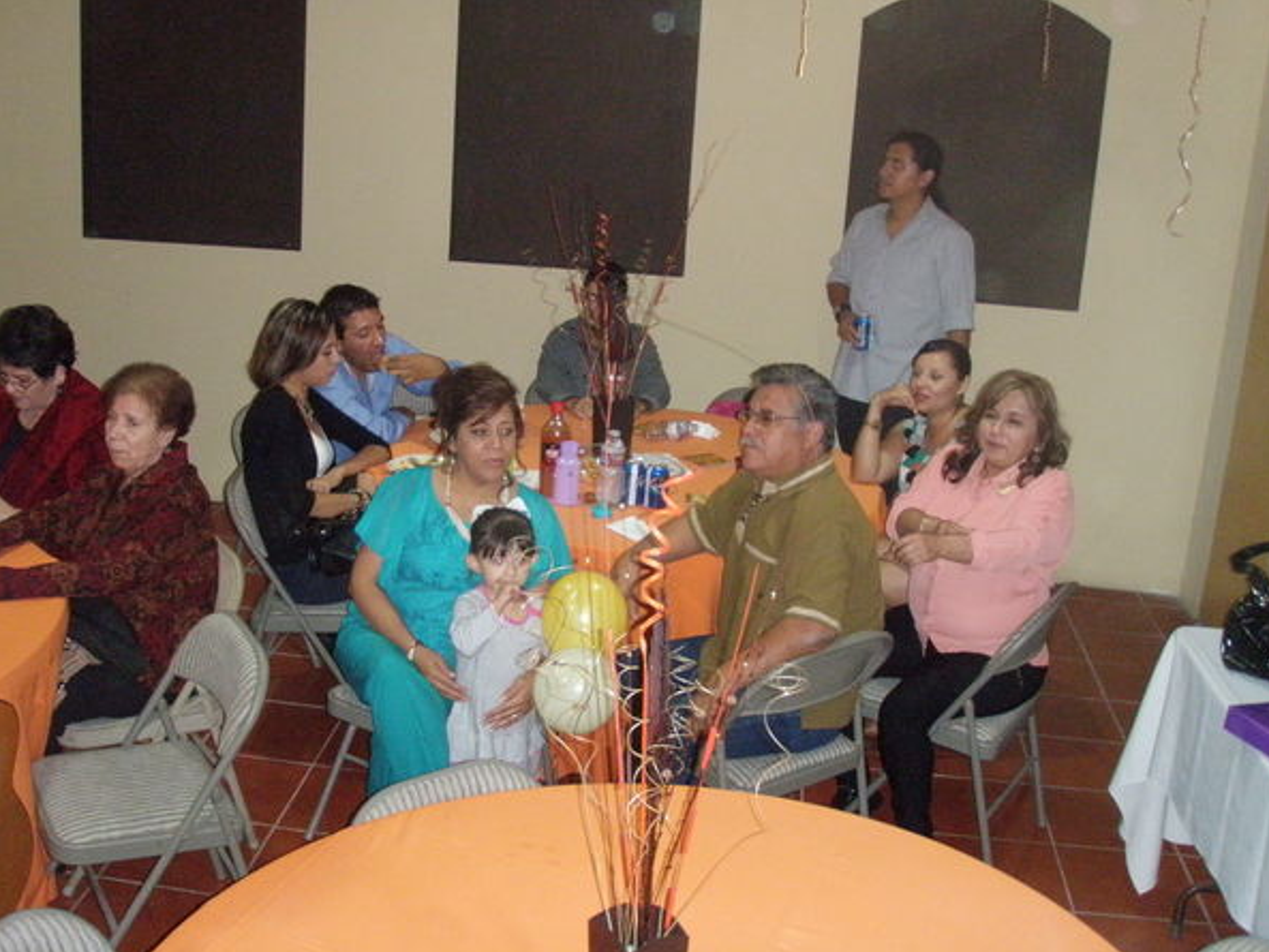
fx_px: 1503
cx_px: 612
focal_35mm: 41
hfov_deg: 45.8
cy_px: 443
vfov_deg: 35.1
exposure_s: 1/30
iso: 640
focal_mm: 6.7
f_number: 3.5
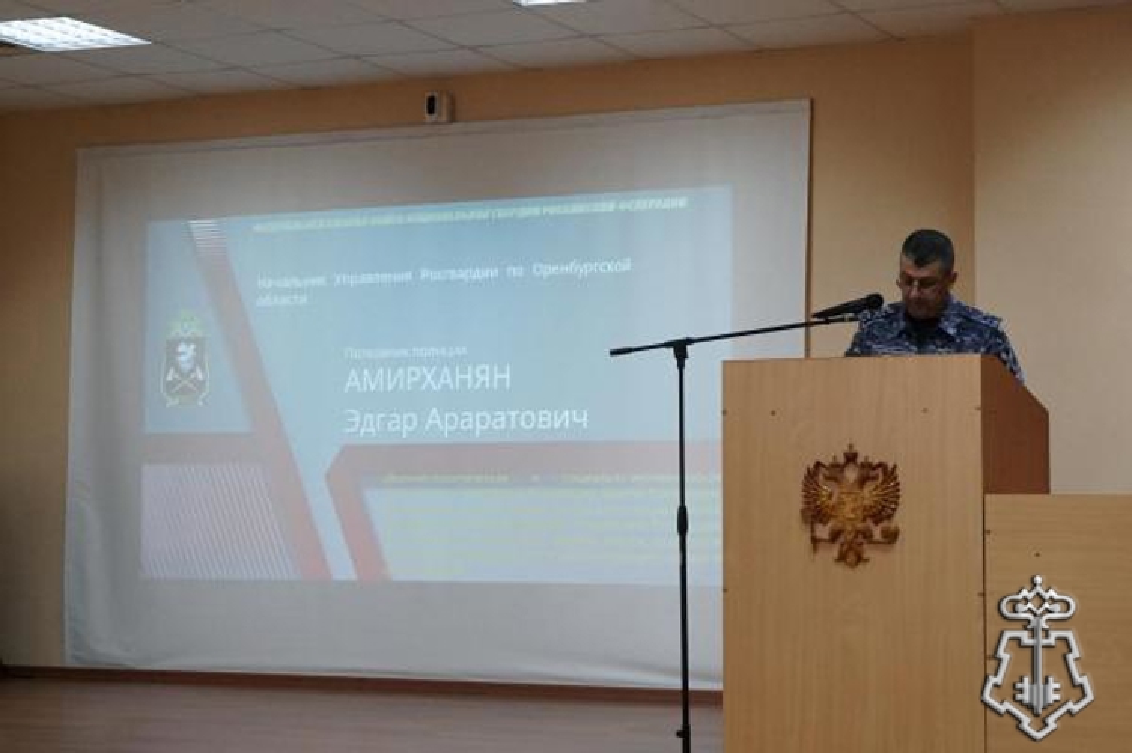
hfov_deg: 42.4
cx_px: 566
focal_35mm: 46
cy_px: 376
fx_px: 1461
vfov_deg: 28.9
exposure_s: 1/160
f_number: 4.5
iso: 2500
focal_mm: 31
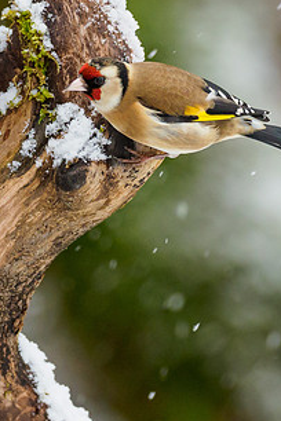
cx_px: 69
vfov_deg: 1.2
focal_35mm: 1725
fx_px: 20195
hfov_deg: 0.8
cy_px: 61
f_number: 4
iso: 1000
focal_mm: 300
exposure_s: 1/320
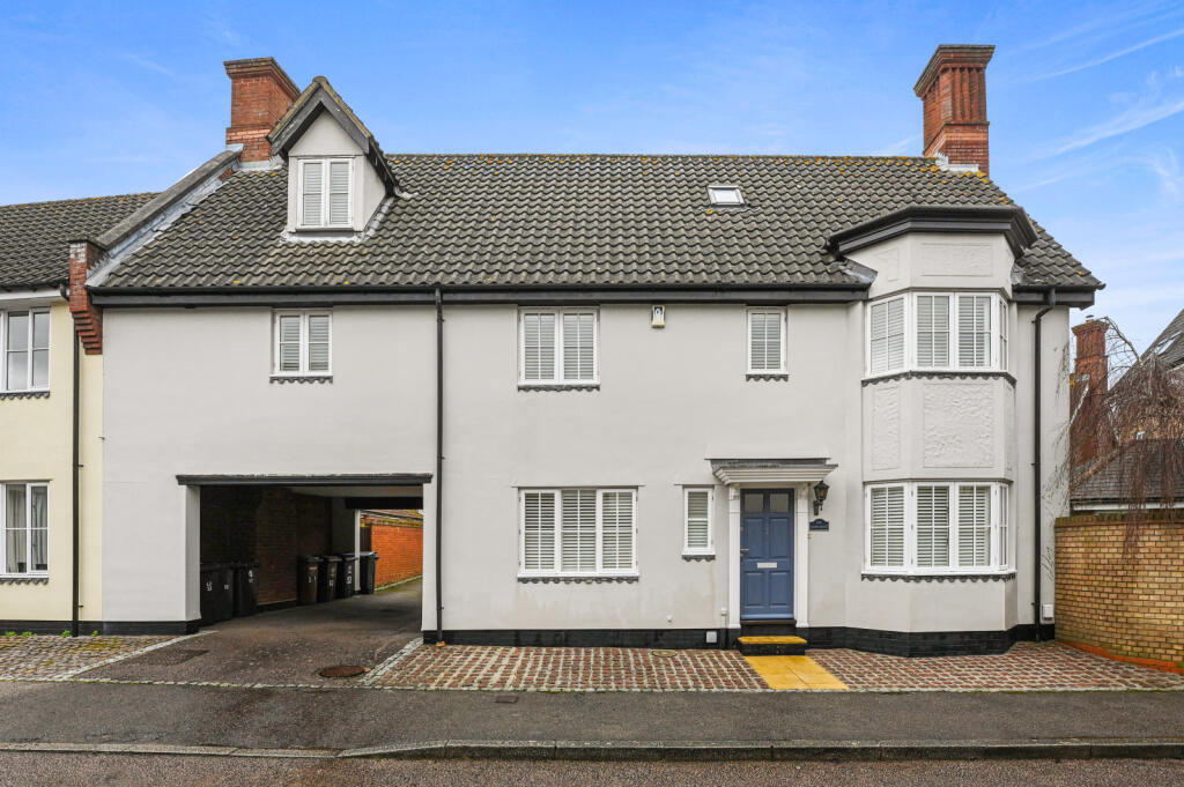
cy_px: 394
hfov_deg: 104.3
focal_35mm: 14
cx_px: 592
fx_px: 460
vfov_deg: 81.1
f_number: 8
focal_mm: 14
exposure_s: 1/400
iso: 640
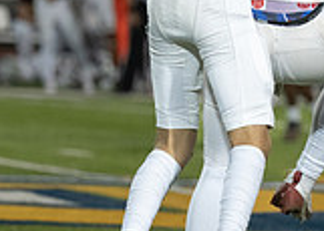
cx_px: 304
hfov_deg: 3.4
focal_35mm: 593
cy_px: -20
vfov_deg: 2.4
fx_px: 5457
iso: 1600
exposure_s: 1/1000
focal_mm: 142
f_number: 2.8
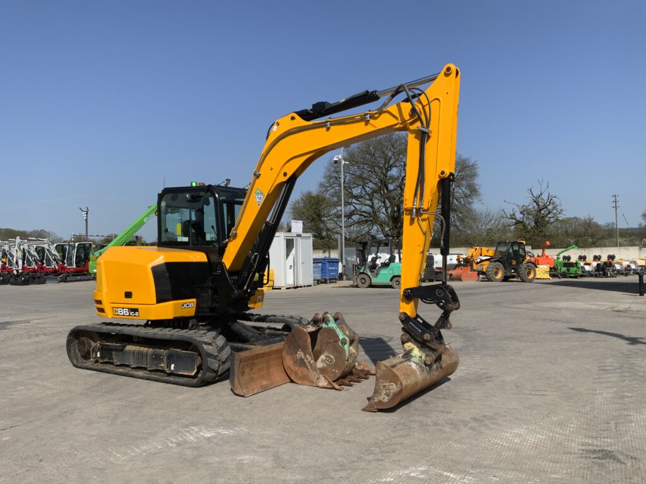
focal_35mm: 29
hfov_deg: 61.7
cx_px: 323
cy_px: 242
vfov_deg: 48.2
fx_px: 541
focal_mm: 3
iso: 16
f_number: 1.8
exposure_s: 1/2538
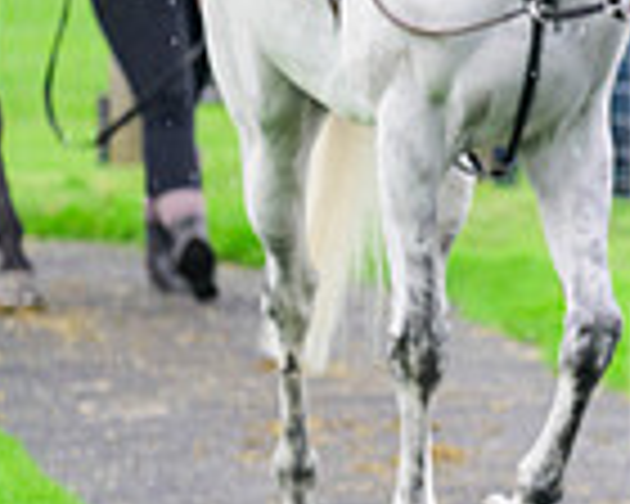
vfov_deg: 1.8
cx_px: 1210
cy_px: 169
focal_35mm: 853
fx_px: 15905
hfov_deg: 2.3
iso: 1600
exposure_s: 1/640
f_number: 5.6
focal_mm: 220
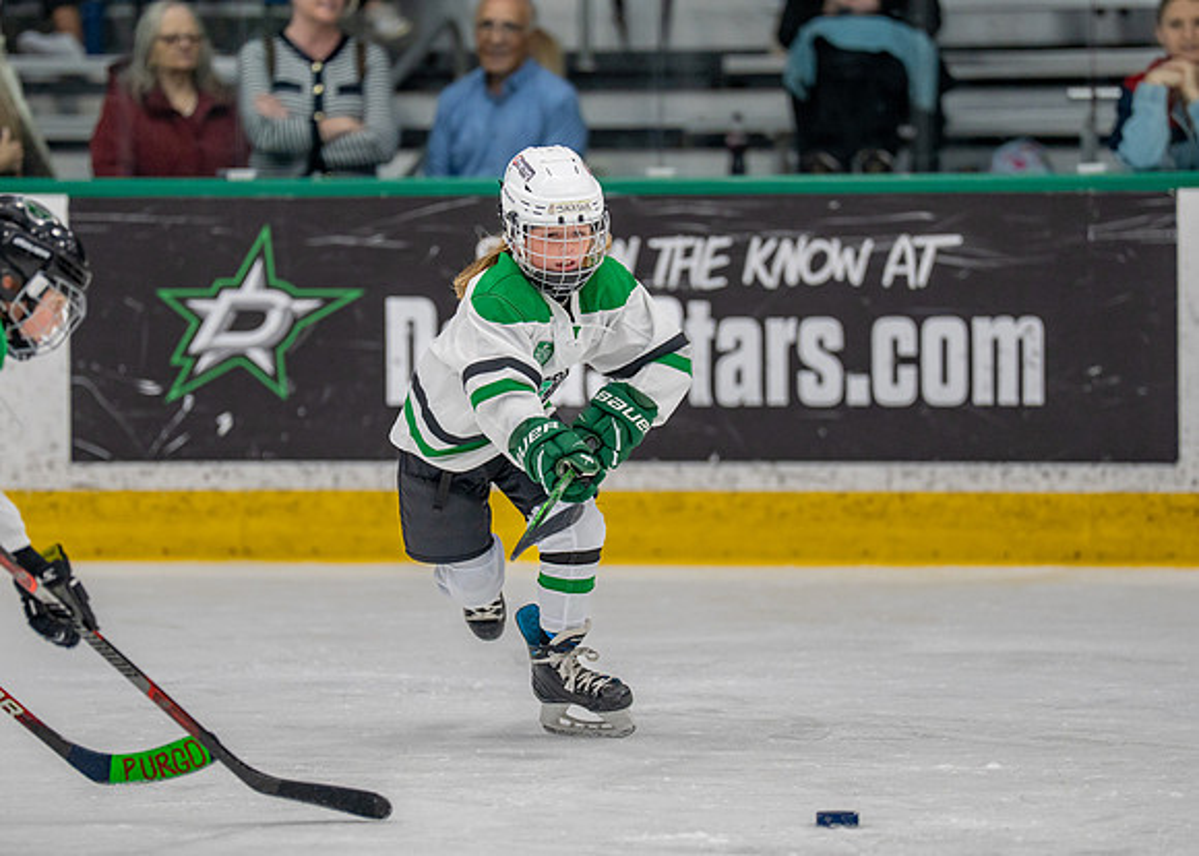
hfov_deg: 7.0
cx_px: 546
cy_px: 435
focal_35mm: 288
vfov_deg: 5.0
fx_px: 9798
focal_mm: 200
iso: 800
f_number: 2.8
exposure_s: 1/1250
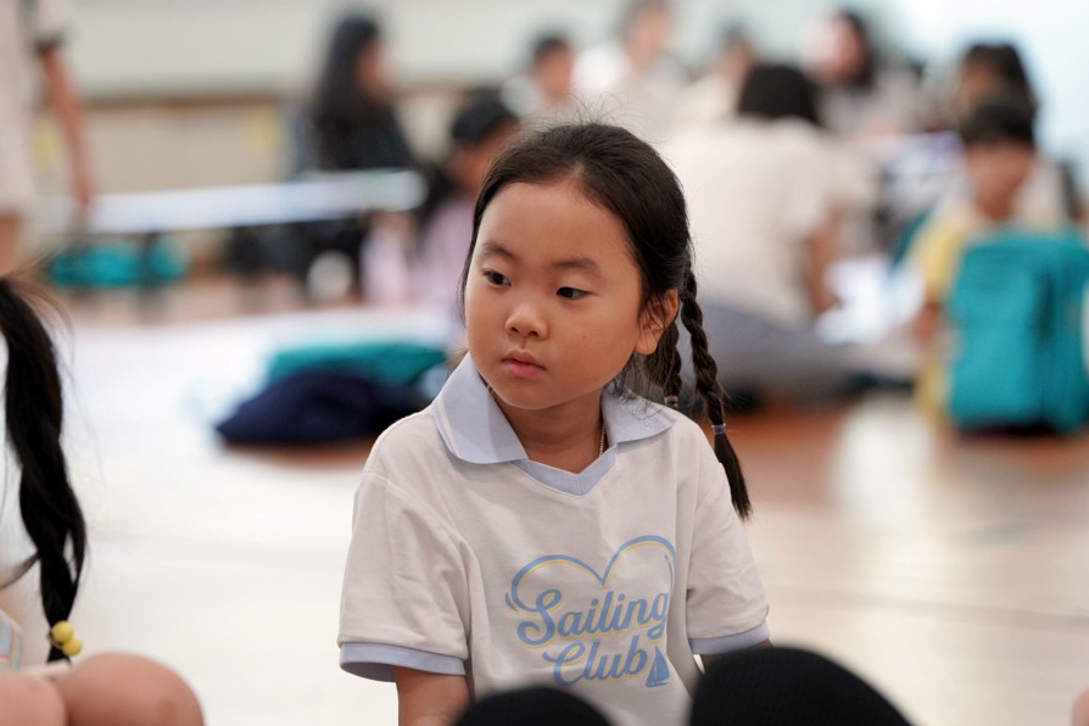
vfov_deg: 8.4
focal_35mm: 163
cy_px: 362
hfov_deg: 12.6
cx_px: 546
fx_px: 4930
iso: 1600
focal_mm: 162
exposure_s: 1/200
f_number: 4
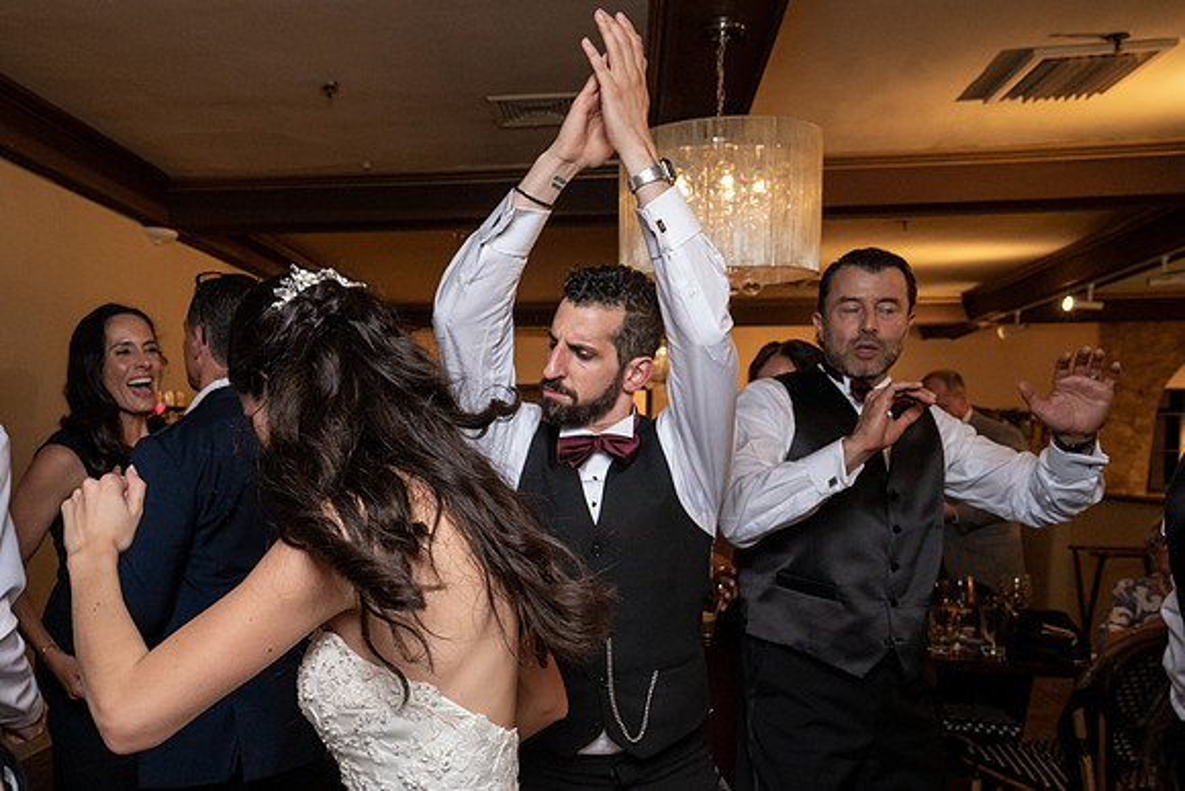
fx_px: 1079
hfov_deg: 56.9
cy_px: 486
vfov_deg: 40.0
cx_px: 450
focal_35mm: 33
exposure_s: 1/200
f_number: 5.6
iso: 2000
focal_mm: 26
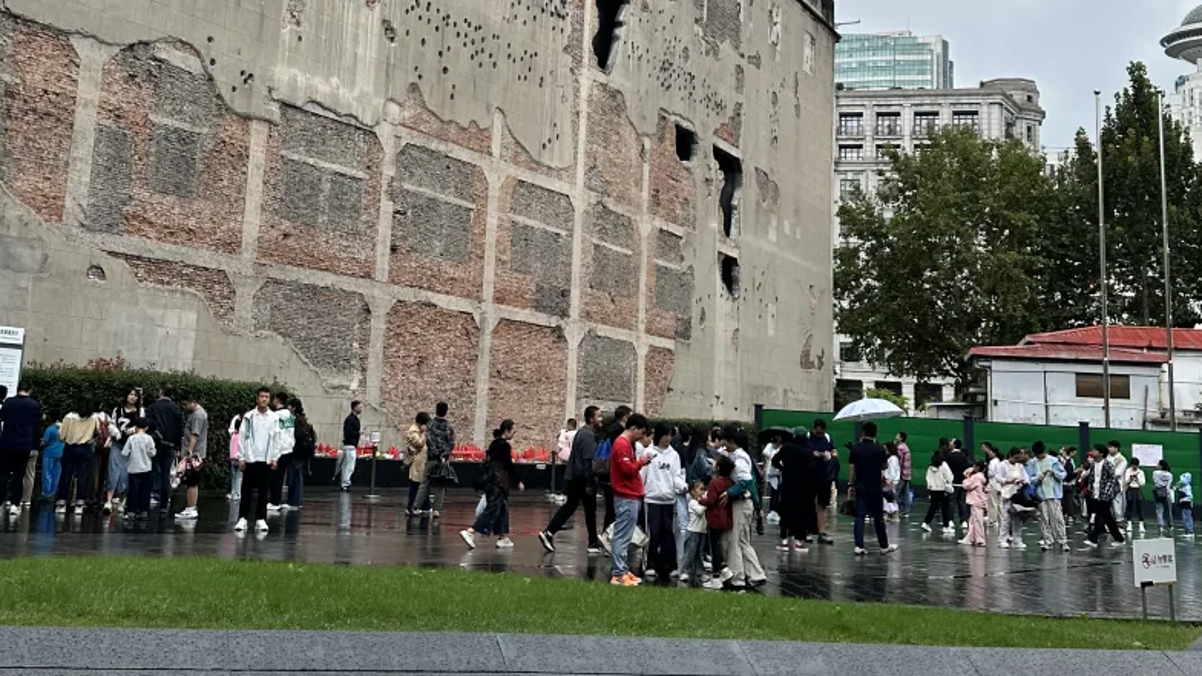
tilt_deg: +11.6
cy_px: 120
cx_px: 524
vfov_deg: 24.5
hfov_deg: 42.8
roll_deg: -3.5
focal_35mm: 48
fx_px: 1530
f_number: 1.78
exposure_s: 1/1029
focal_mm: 6.86
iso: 80
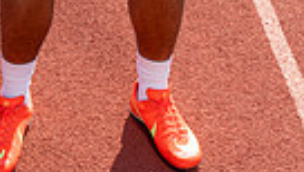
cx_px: 94
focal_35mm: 142
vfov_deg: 7.9
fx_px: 1146
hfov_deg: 15.1
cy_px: -266
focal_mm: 41
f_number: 9
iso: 125
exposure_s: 1/200
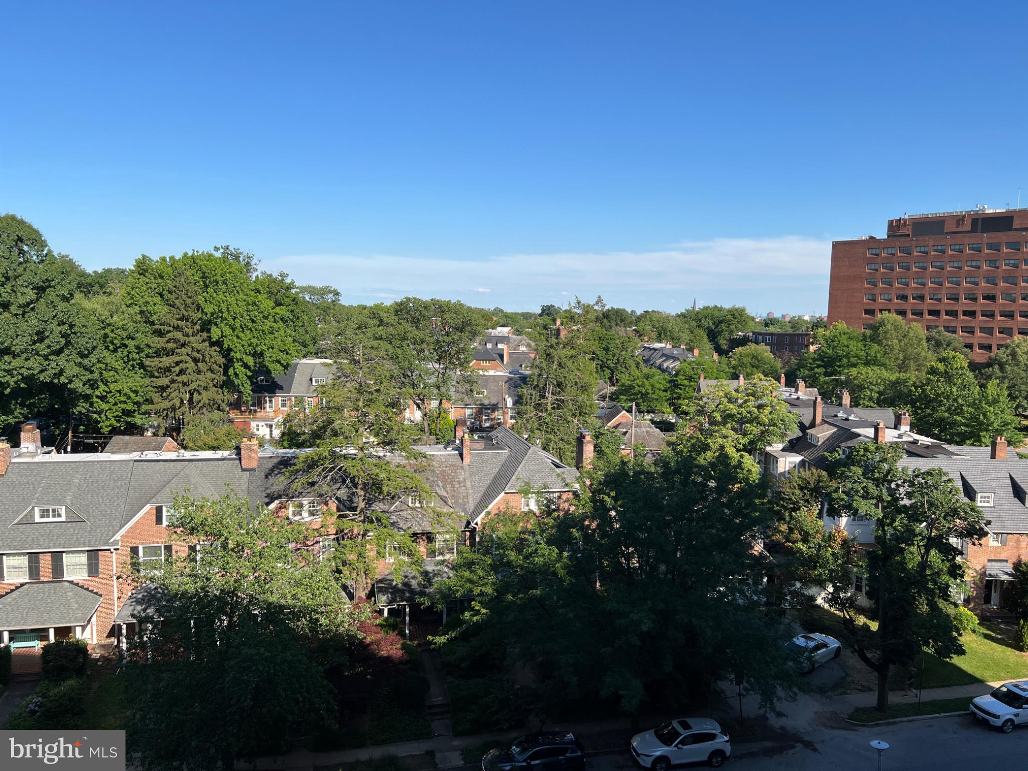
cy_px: 386
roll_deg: -1.3
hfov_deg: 67.3
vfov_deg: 53.1
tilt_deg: -6.7
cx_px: 514
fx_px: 772
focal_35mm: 26
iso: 50
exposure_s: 1/3831
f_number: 1.5
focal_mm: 5.7
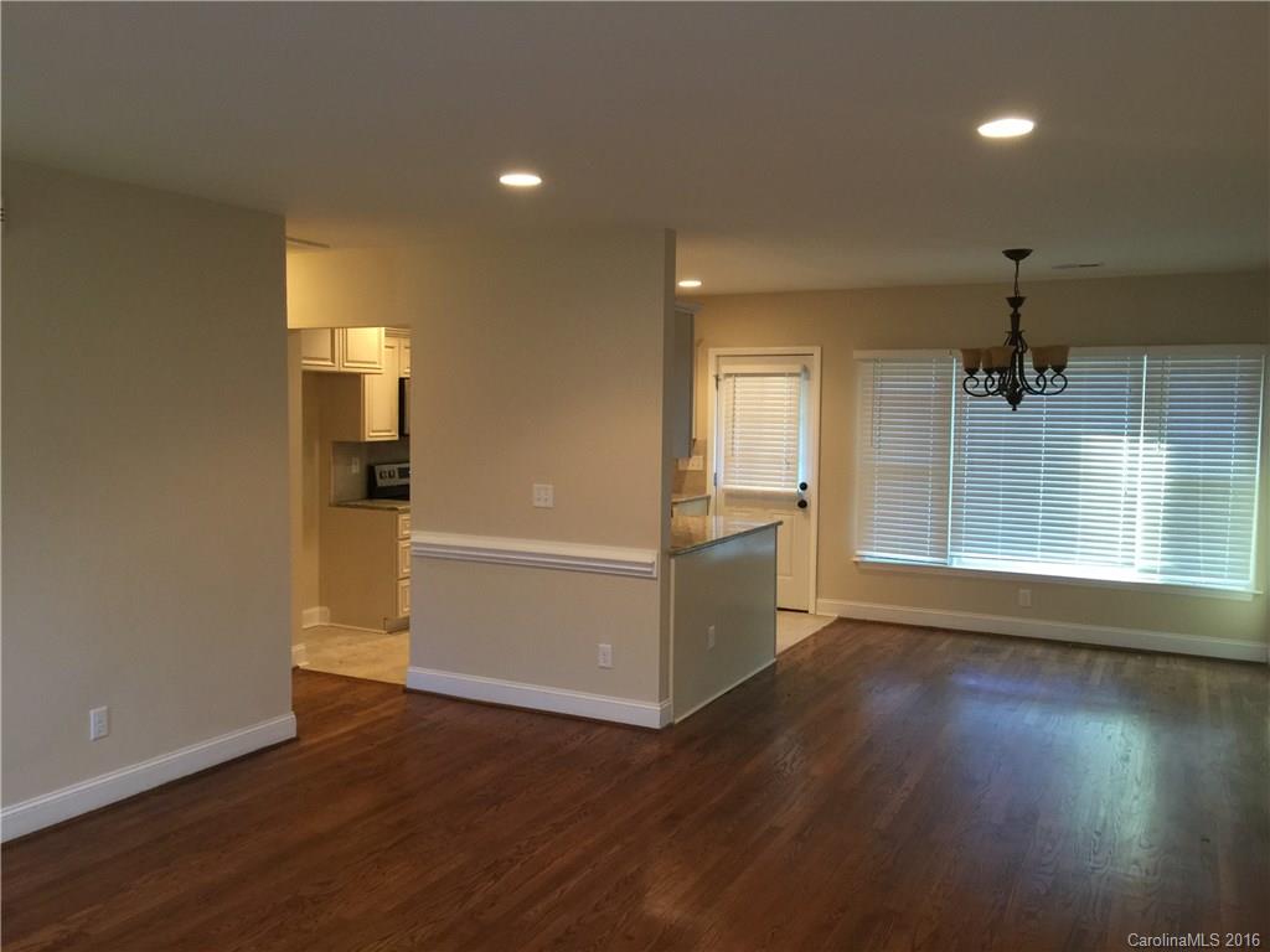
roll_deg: -1.3
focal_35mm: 29
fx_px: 1064
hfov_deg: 61.7
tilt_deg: -3.8
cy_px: 476
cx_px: 635
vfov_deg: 48.2
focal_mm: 4.15
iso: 64
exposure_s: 1/15
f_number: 2.2
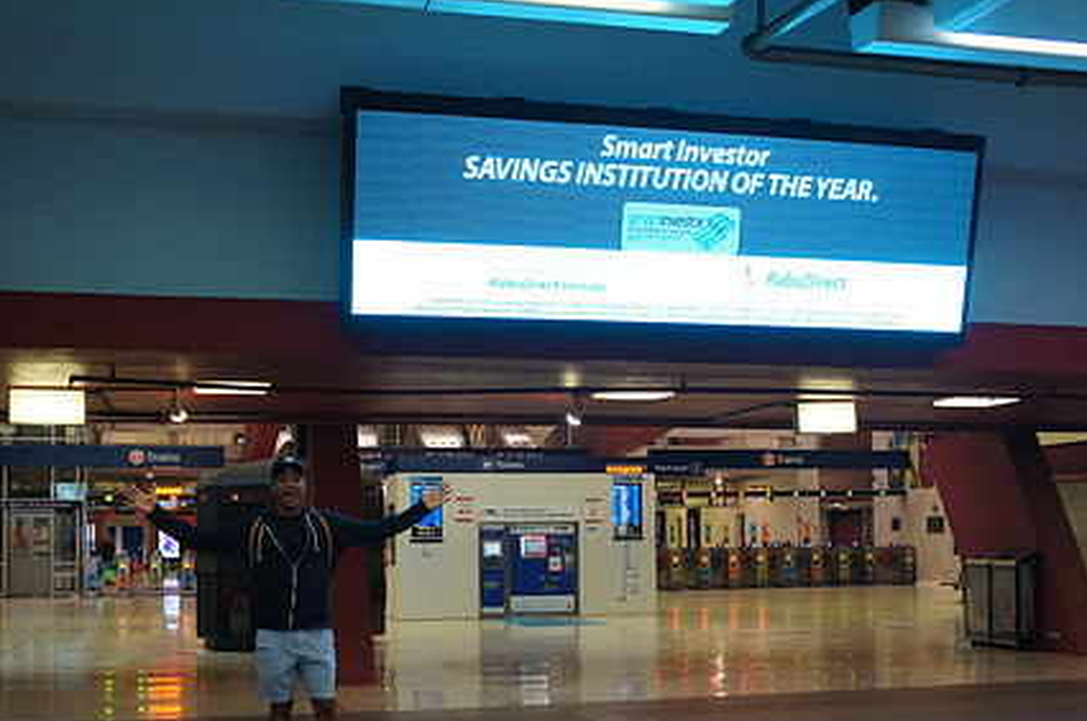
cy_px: 487
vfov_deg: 29.5
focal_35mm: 45
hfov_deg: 43.6
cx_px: 570
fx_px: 1357
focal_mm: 22
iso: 1600
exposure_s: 1/200
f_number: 4
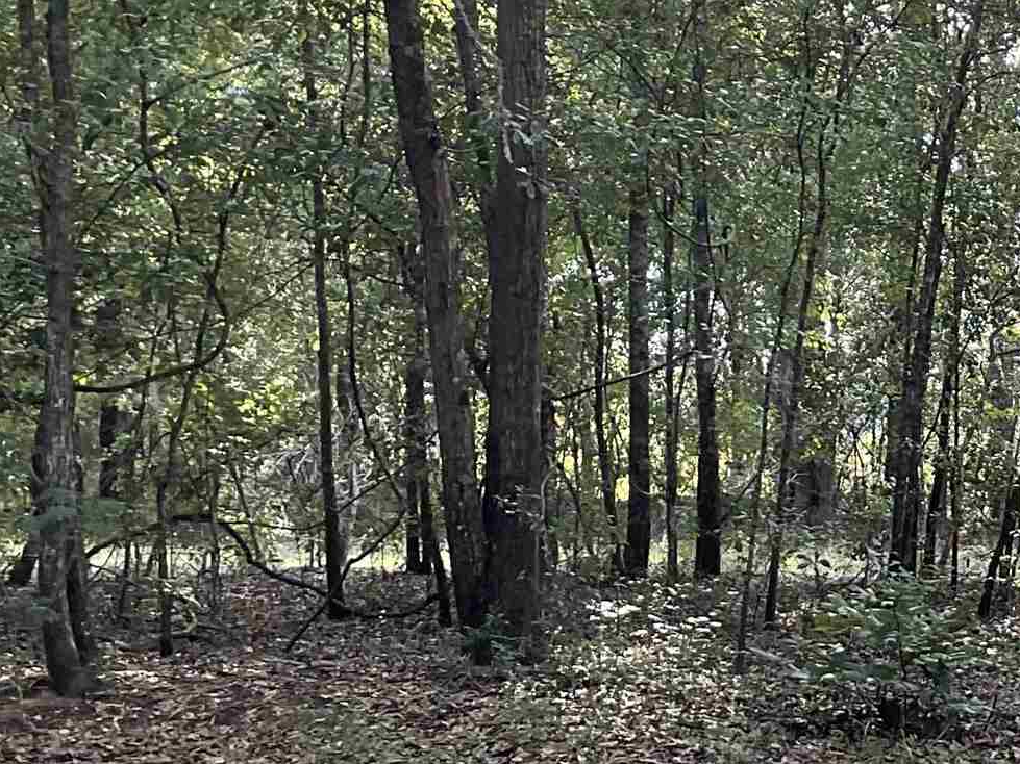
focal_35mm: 91
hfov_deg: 20.6
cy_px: 565
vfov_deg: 16.2
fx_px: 2681
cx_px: 1115
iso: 25
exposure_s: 1/120
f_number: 1.8
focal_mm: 3
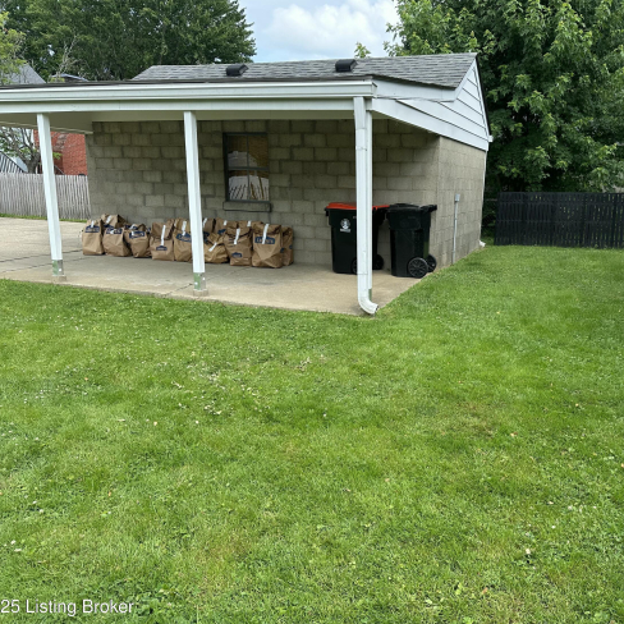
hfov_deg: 55.0
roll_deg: -1.7
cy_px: 316
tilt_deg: -12.7
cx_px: 392
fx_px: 591
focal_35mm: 29
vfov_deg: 55.6
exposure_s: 1/1374
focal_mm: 6.86
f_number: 1.78
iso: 80
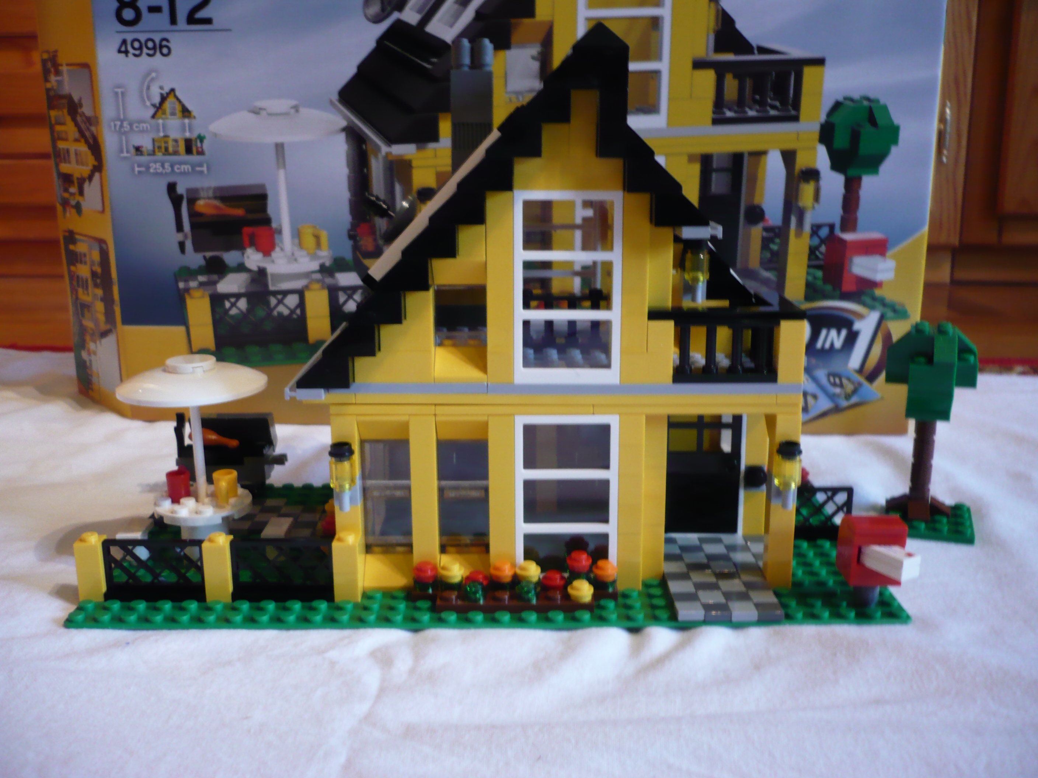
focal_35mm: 35
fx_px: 1050
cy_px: 389
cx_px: 519
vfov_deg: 40.7
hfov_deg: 52.6
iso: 200
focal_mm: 5.8
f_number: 2.8
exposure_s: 1/8
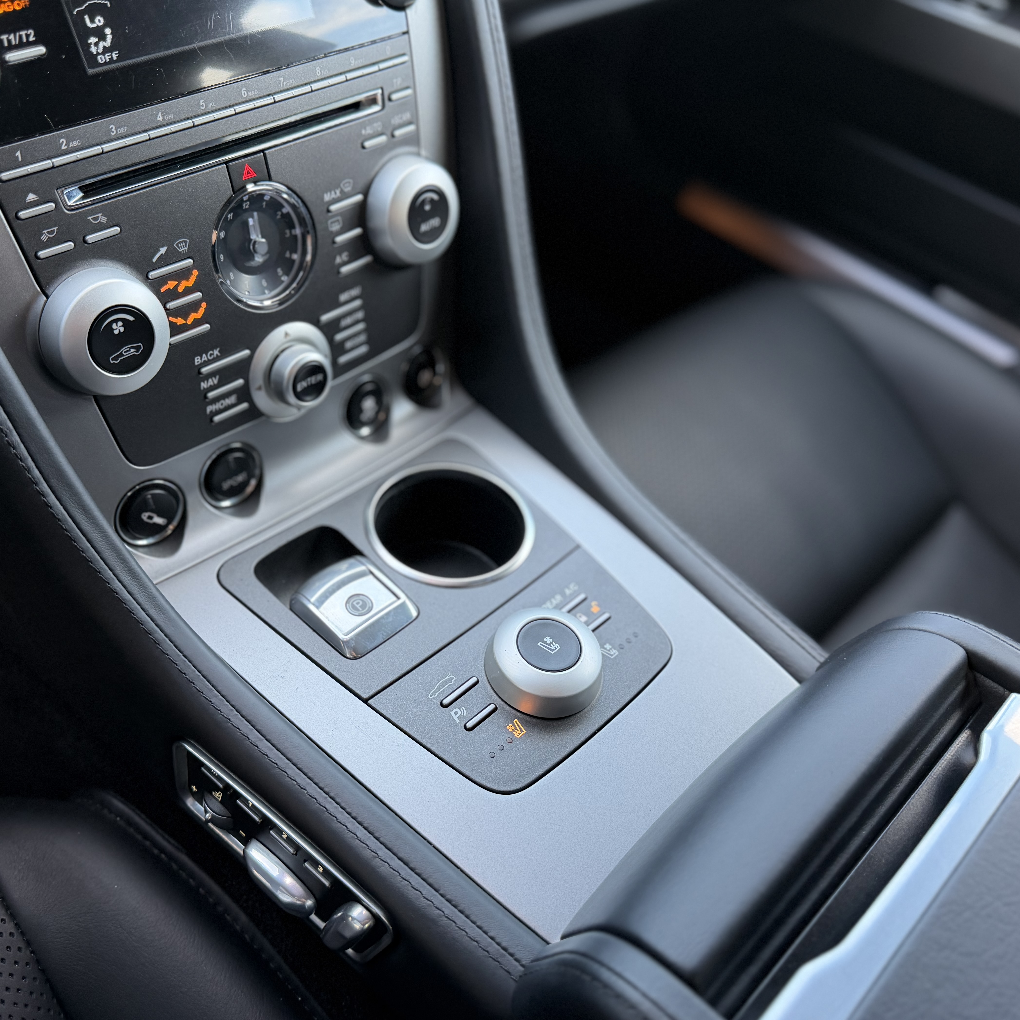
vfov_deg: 55.6
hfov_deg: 55.4
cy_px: 515
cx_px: 439
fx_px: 967
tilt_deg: -48.3
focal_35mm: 29
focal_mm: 6.76
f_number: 1.78
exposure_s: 1/83
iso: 200
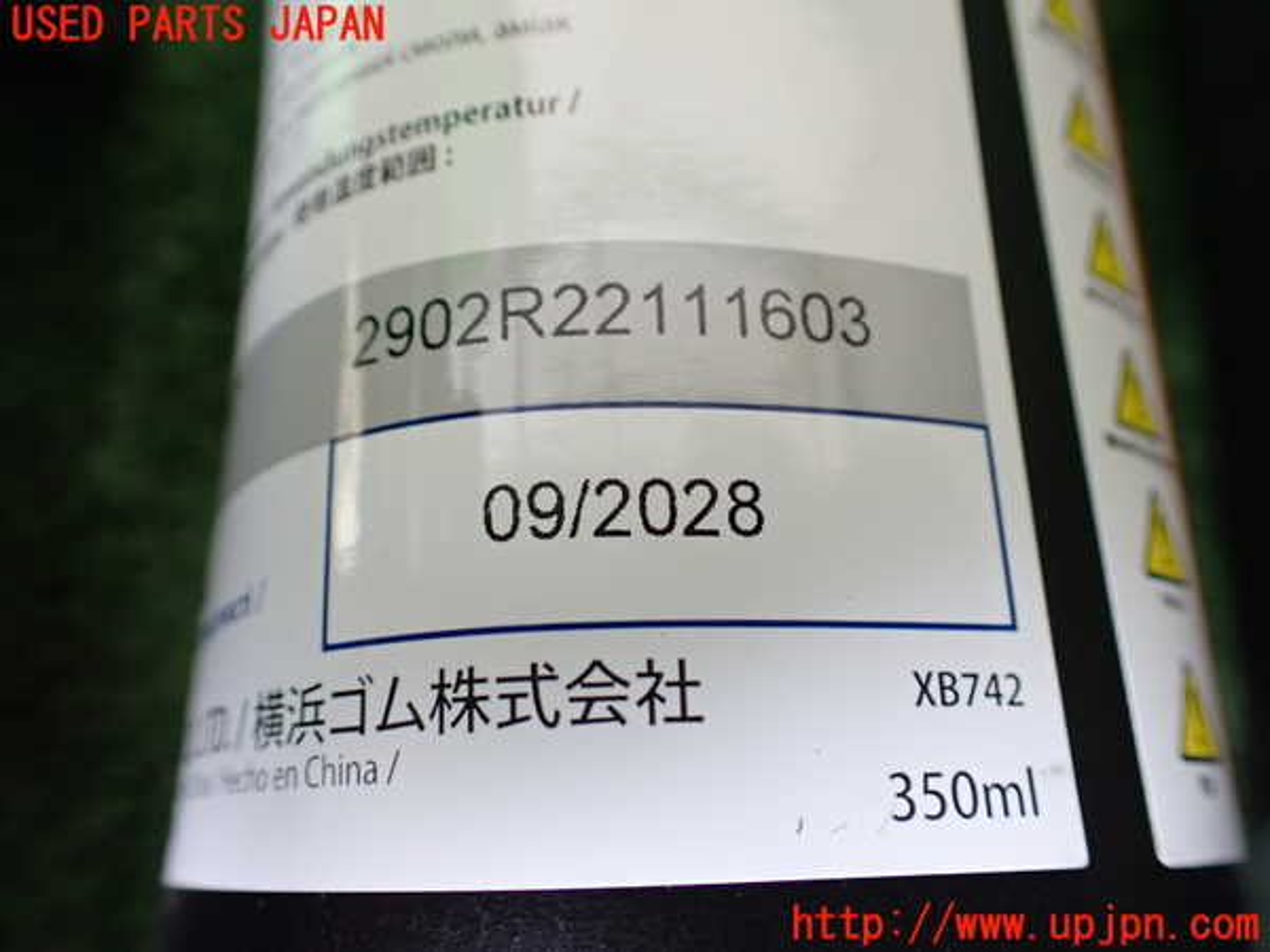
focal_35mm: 30
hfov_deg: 60.0
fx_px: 1101
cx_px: 635
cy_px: 476
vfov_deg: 46.8
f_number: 2.3
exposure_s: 1/125
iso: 320
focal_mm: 5.4
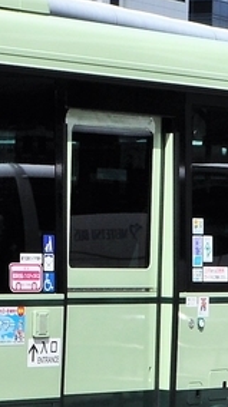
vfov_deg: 11.6
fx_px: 2006
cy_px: 201
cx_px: -288
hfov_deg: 6.3
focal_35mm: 186
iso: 250
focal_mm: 28
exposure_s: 1/400
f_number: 11
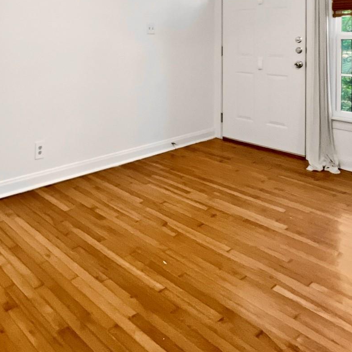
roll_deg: +0.9
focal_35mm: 30
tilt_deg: -0.4
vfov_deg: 48.6
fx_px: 345
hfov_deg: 51.5
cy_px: 38
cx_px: 84
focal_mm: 1.6
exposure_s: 1/30
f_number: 1.8
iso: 200
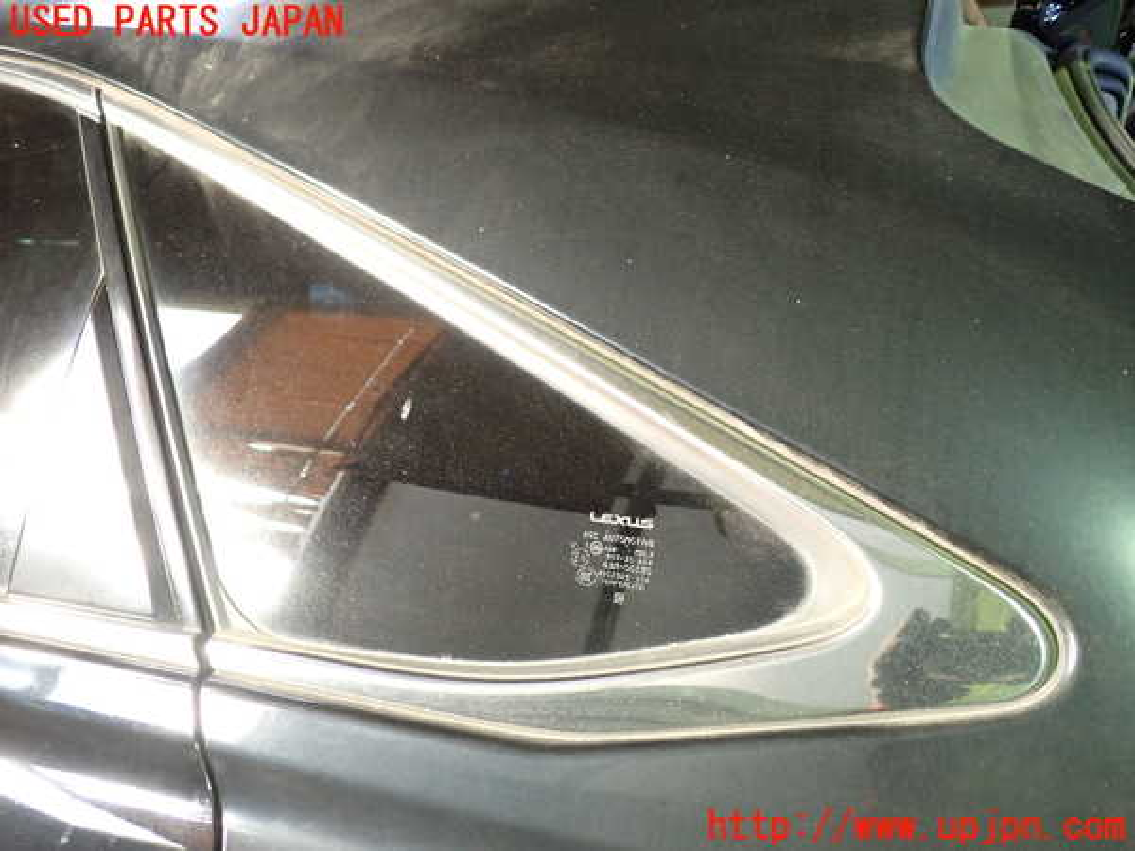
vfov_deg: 46.8
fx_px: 984
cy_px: 426
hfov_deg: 60.0
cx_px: 568
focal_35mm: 30
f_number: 2.3
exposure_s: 1/30
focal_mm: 5.4
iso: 400
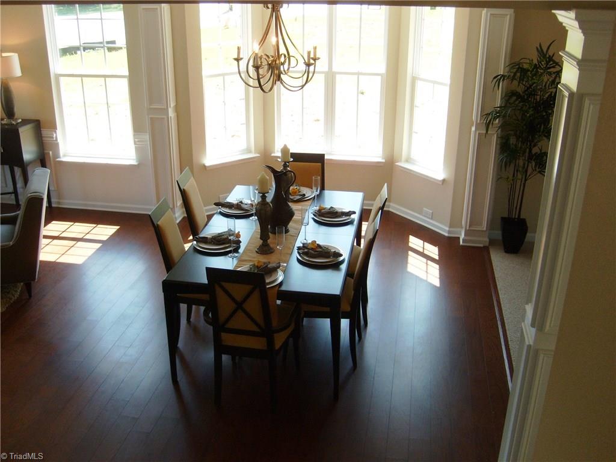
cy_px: 231
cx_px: 308
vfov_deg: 40.7
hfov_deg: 52.6
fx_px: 623
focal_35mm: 35
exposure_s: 1/180
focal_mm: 5.8
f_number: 2.8
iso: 80
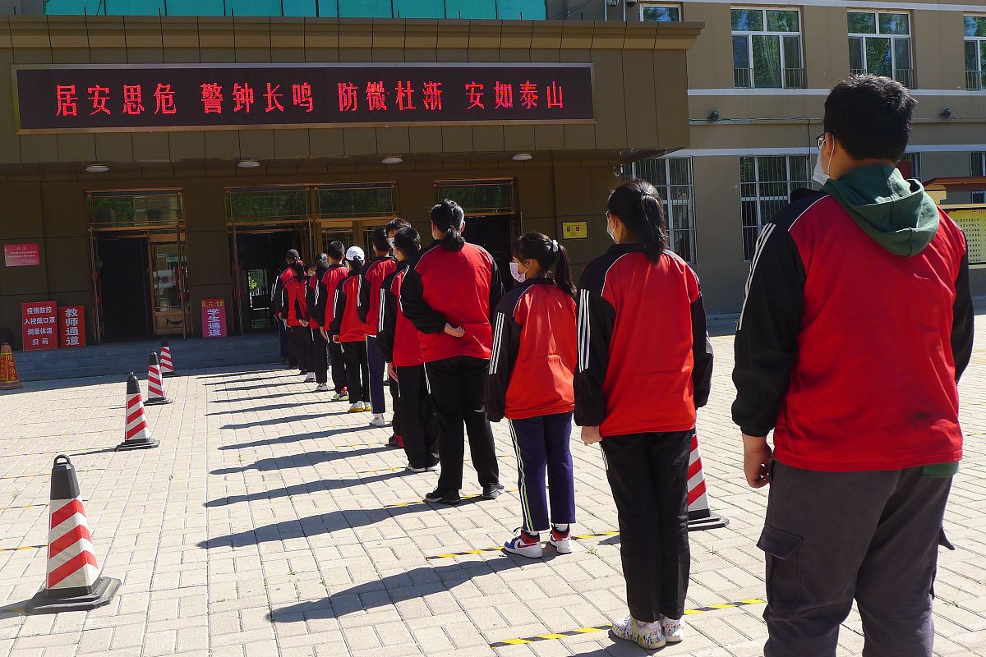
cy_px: 328
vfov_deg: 37.9
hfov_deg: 54.4
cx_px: 493
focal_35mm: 35
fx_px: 959
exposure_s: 1/500
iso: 100
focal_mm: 7.5
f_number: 4
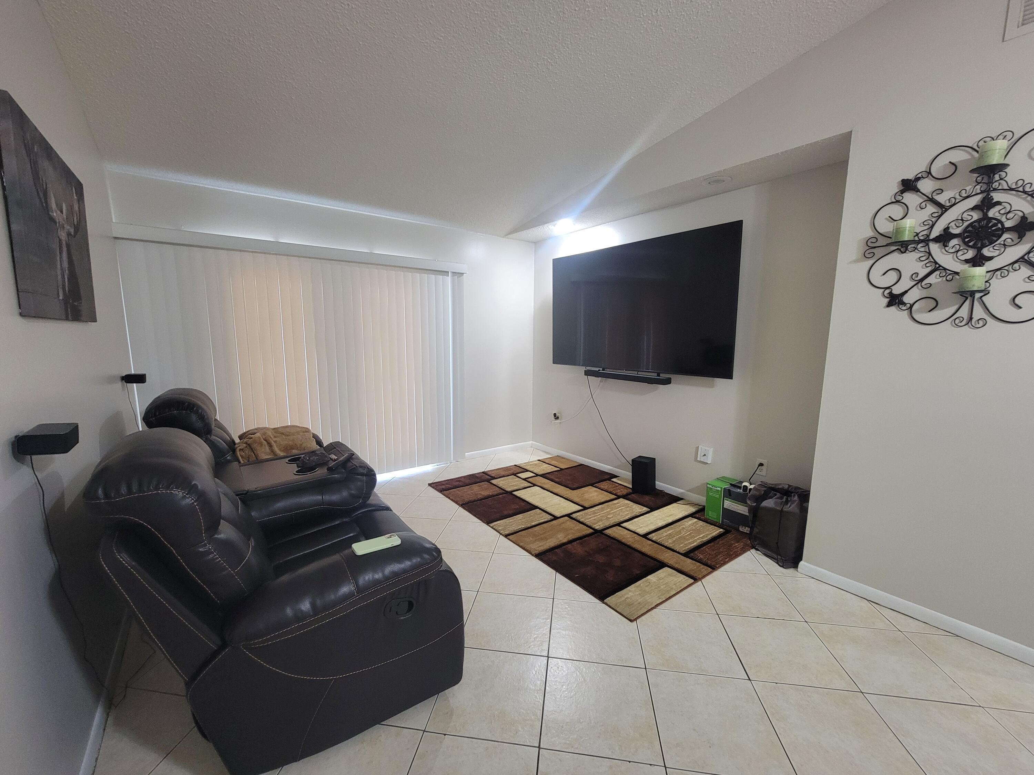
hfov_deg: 106.2
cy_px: 388
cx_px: 517
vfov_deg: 89.9
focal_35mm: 13
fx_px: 388
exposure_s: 1/30
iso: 400
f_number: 2.2
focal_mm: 2.2
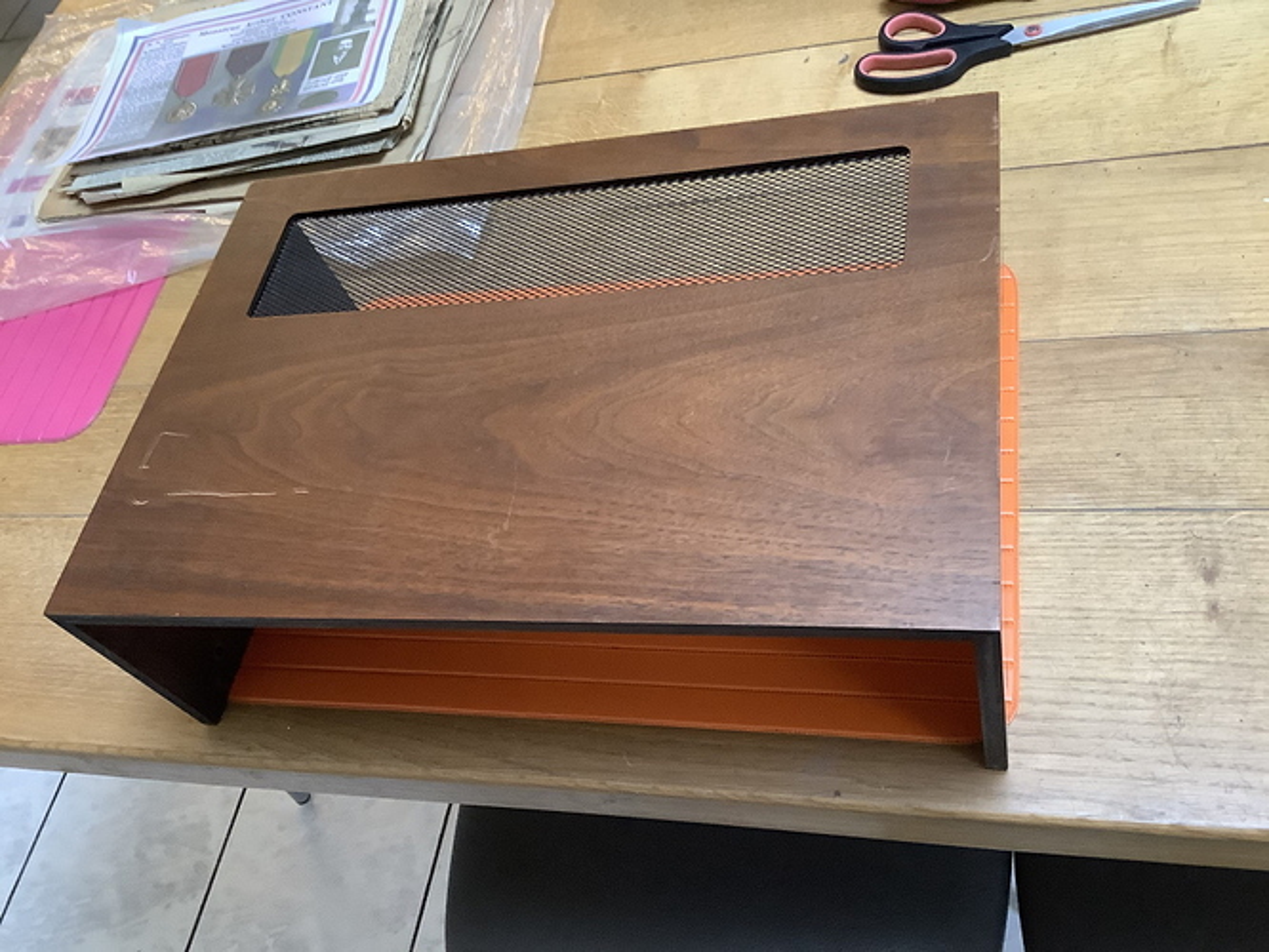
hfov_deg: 58.3
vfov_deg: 45.5
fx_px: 1137
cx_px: 634
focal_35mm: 31
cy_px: 476
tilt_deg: -52.6
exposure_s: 1/33
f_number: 2.4
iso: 320
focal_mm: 3.3
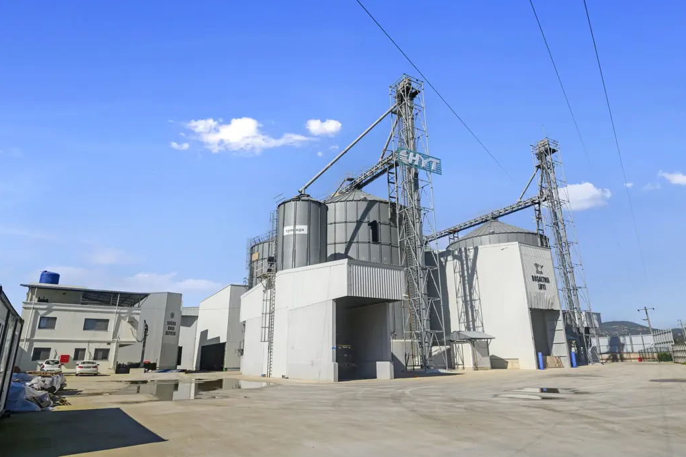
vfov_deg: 59.5
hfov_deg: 81.2
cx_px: 352
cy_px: 223
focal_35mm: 21
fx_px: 400
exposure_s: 1/50
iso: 100
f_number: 16
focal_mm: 20
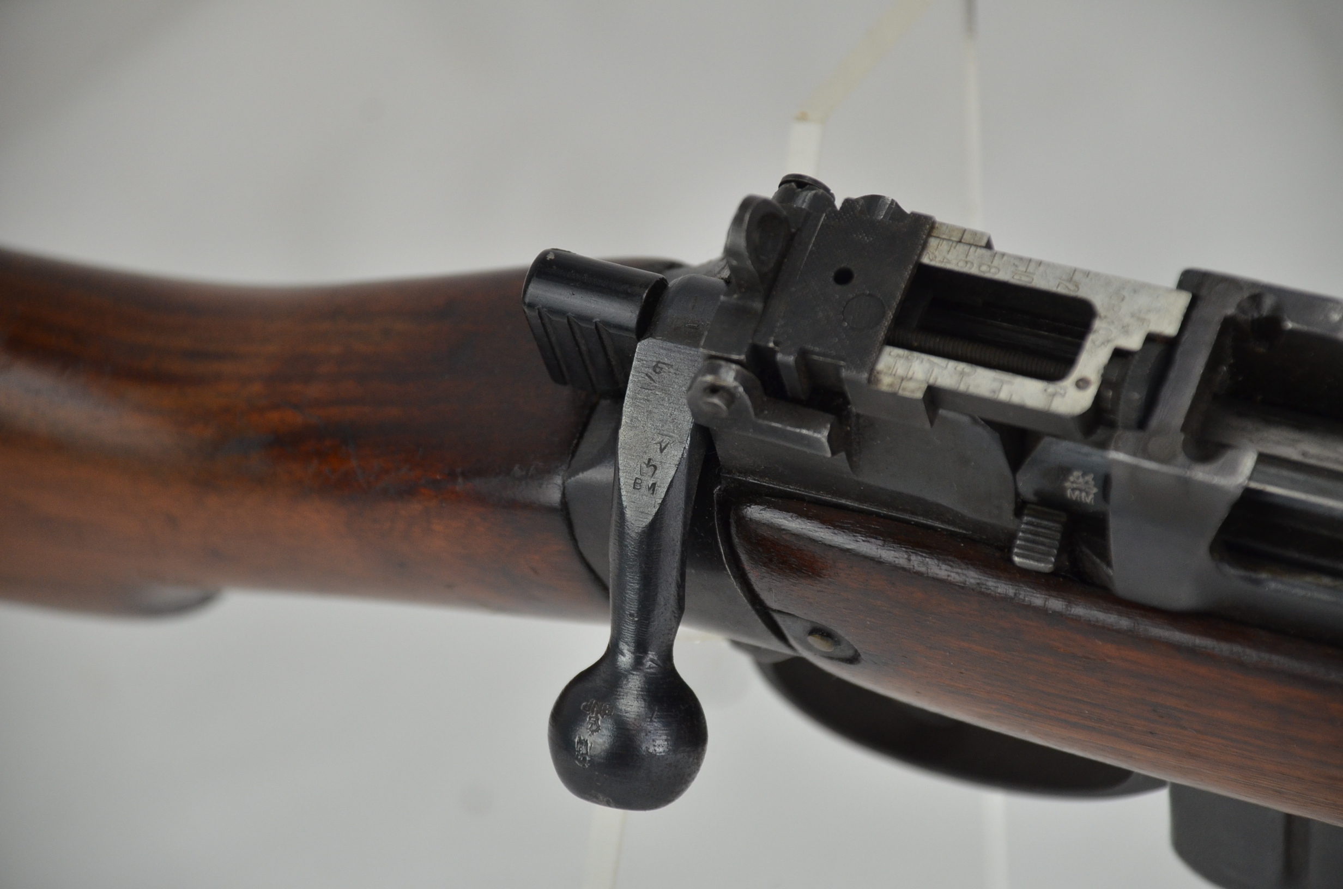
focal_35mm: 202
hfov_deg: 10.2
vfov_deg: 6.8
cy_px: 444
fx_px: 7539
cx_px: 672
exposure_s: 1/250
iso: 720
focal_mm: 135
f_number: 5.6
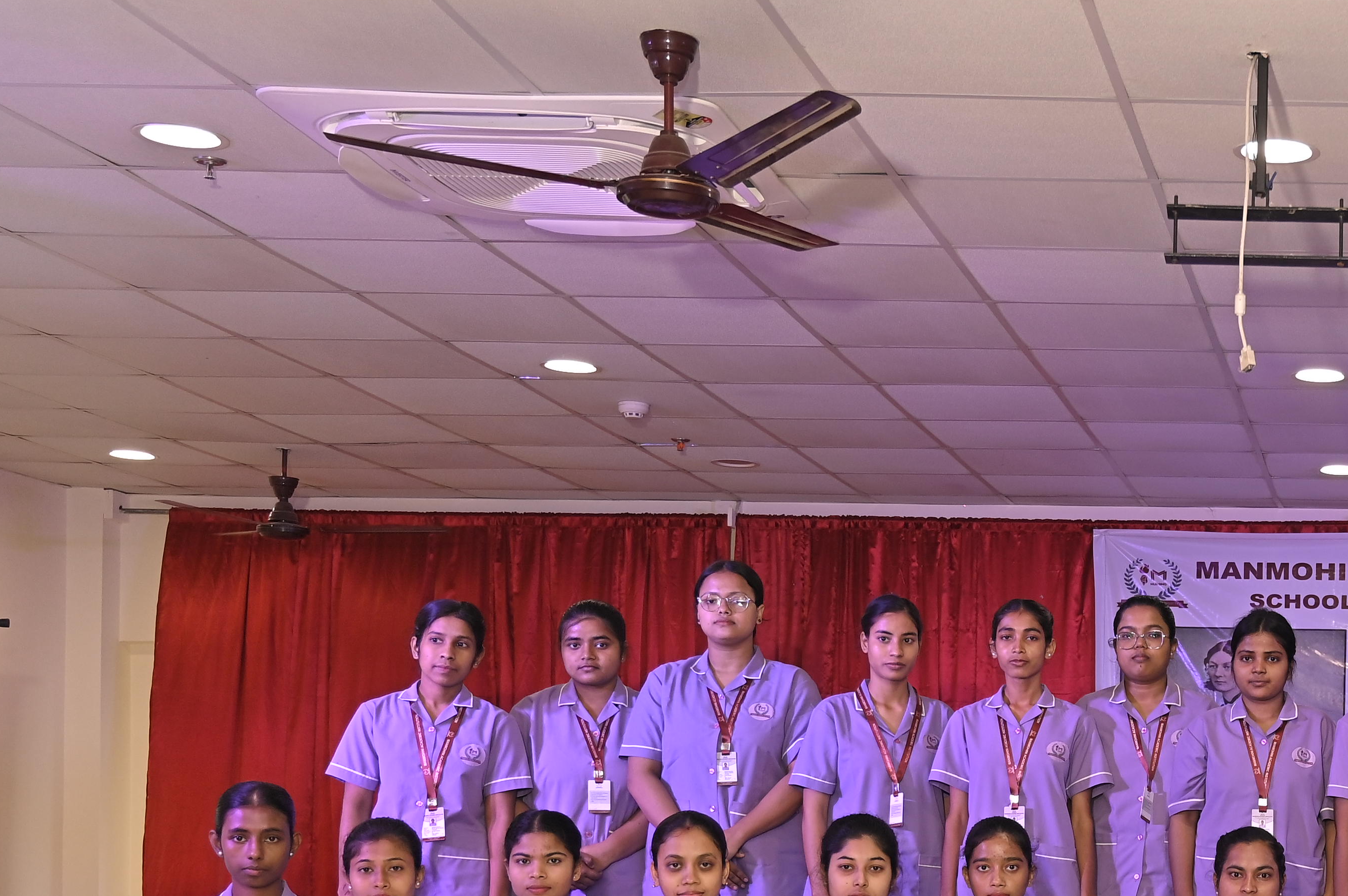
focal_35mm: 64
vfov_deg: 20.7
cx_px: 1439
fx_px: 2399
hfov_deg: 28.8
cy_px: 836
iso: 400
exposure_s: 1/125
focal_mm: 28.5
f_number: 4
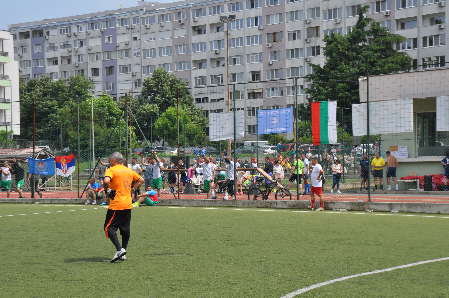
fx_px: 897
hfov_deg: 28.1
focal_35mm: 72
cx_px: 224
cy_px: 149
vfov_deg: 18.9
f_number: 9
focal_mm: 48
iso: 200
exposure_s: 1/320
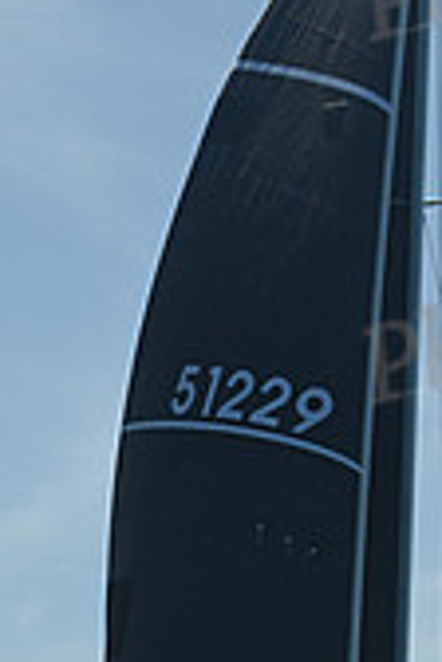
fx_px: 4438
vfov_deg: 8.5
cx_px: 160
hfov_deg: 5.7
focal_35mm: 241
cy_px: 563
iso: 320
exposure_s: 1/1000
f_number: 9
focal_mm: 70
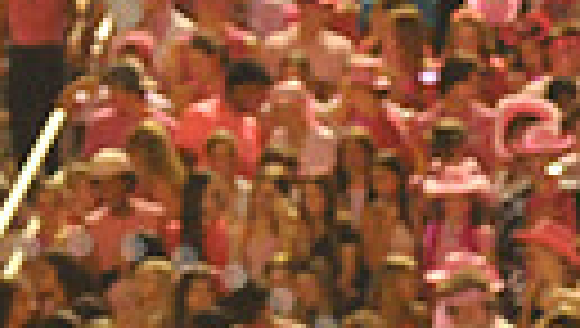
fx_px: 14493
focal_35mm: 941
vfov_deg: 1.3
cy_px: 656
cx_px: 72
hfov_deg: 2.3
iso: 6400
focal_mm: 200
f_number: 5.6
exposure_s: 1/160
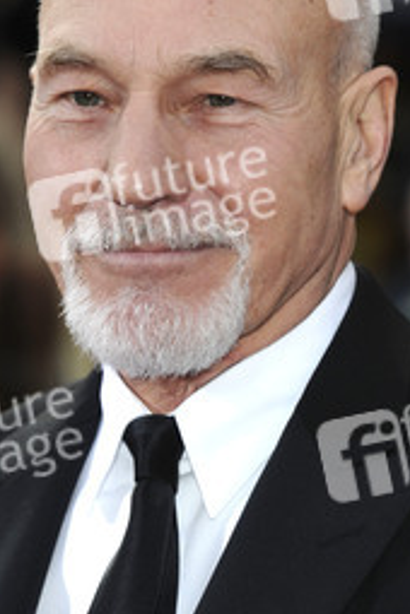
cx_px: 223
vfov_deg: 8.3
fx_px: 4216
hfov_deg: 5.6
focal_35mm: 247
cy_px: 325
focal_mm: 105
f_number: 4.5
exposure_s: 1/200
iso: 320
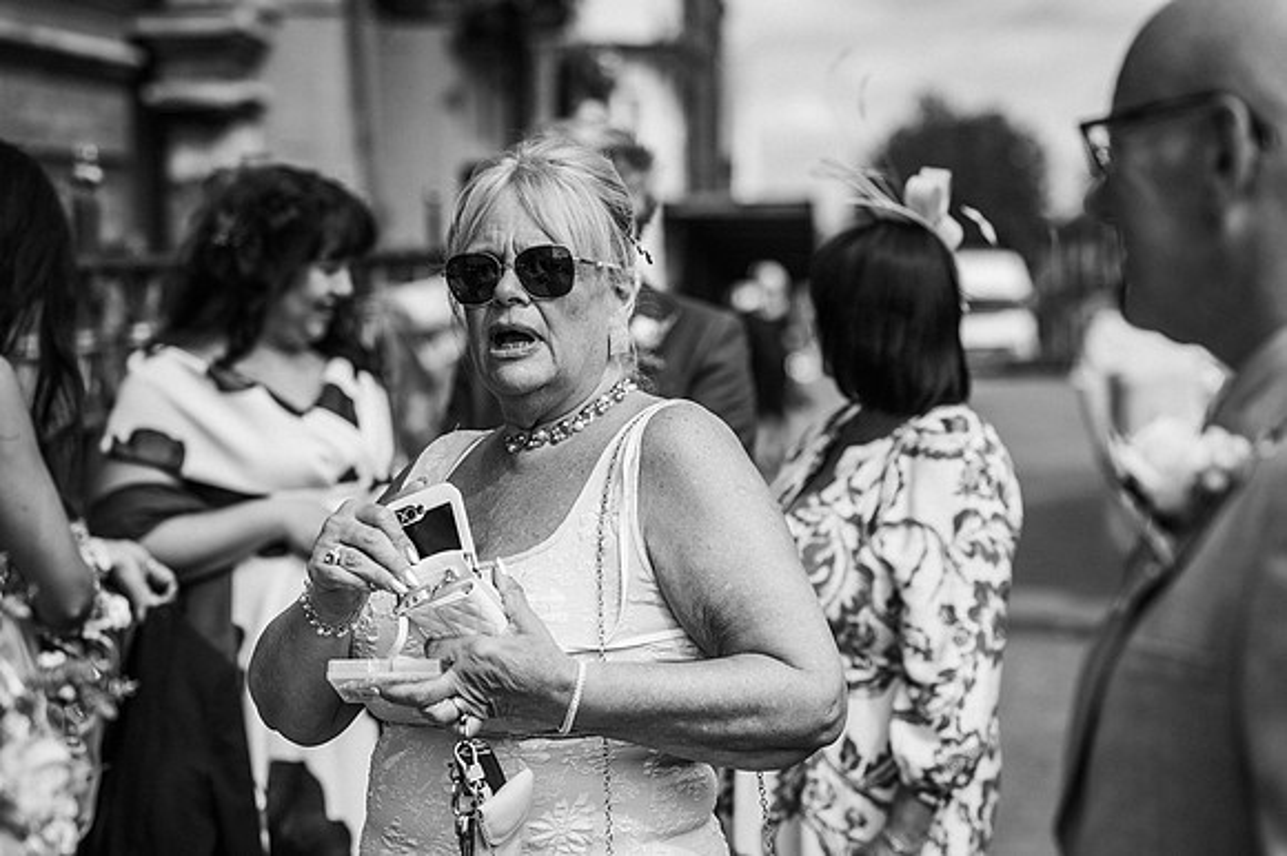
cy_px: 428
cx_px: 644
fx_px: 3037
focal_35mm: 85
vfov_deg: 16.1
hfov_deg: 23.9
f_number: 3.2
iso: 100
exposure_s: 1/3200
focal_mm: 85
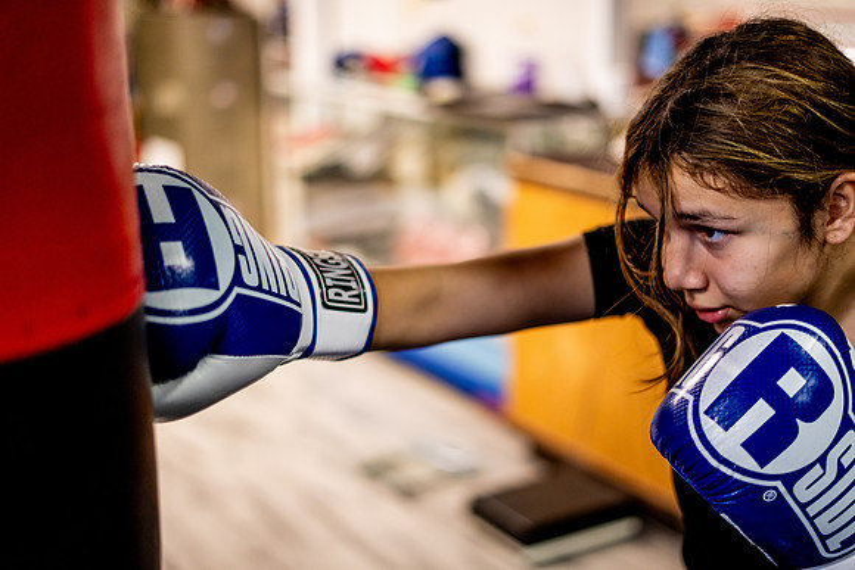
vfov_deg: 27.0
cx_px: 428
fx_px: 1188
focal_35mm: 50
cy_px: 285
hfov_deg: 39.6
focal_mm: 50
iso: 1250
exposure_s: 1/500
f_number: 1.8
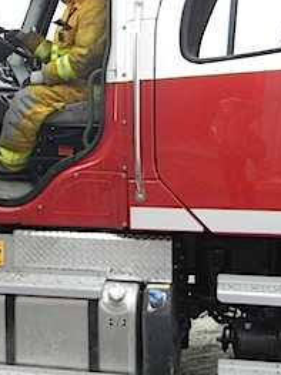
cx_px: 54
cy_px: 98
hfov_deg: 22.3
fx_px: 704
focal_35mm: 65
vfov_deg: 29.4
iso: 800
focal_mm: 5.4
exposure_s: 1/734
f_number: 7
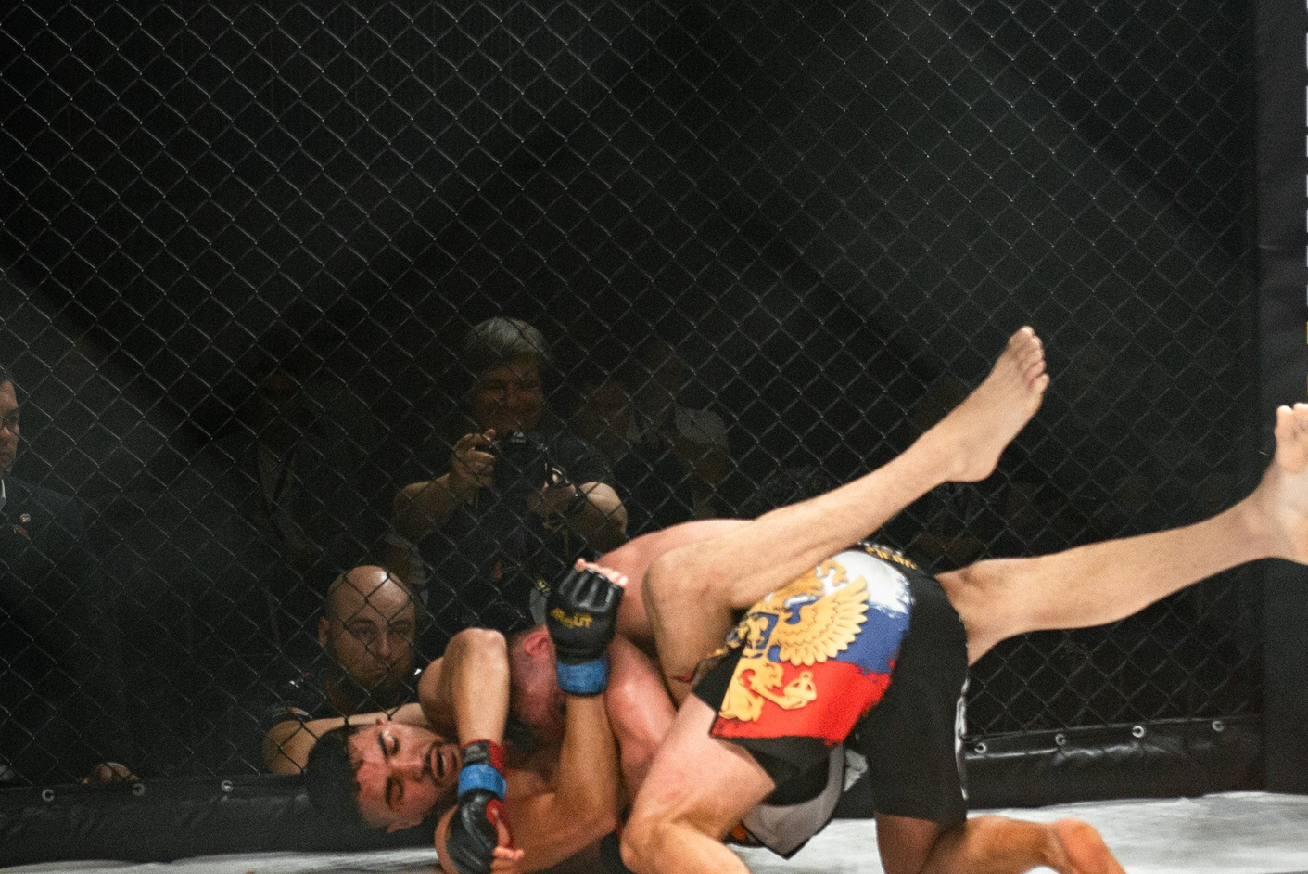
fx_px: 4616
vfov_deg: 10.8
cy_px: 420
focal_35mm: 127
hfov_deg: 16.1
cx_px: 536
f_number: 4
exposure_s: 1/800
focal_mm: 70
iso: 2000
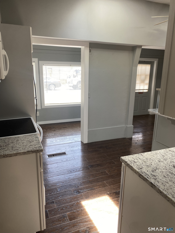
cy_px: 116
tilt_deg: -13.4
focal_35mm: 26
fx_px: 175
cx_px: 88
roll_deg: -0.3
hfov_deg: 53.1
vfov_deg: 67.3
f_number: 1.8
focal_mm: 4.25
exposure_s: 1/120
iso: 50
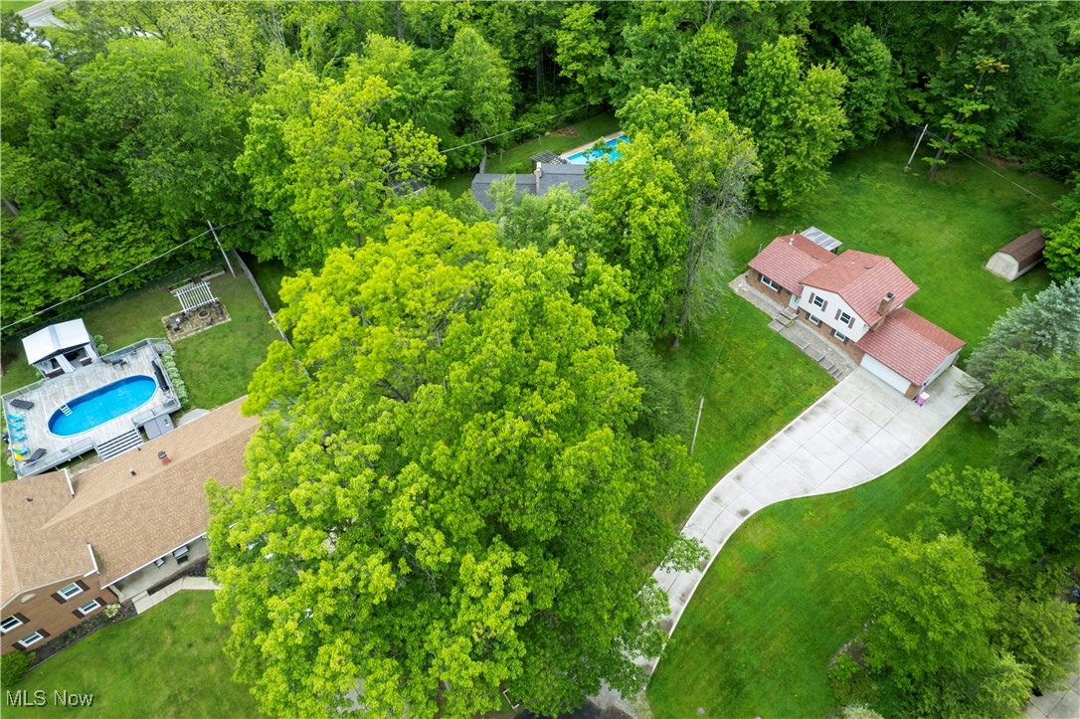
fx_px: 660
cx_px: 540
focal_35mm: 22
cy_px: 360
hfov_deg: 78.6
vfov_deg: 57.2
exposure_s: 1/80
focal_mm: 8.38
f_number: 2.8
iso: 100
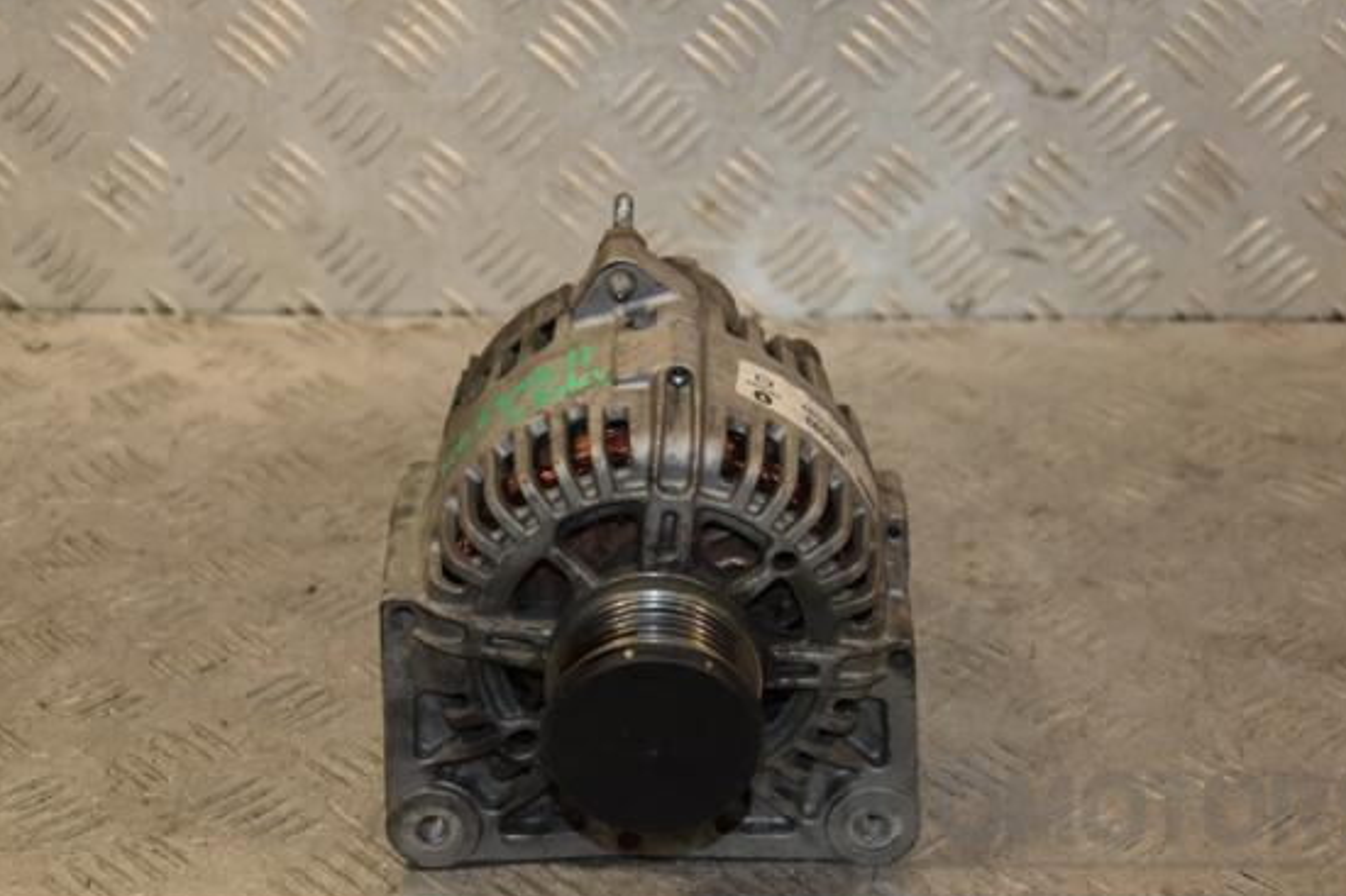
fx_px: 2749
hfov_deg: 27.5
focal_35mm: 74
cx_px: 706
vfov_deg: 18.5
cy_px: 483
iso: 800
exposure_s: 1/200
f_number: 4.8
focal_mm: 45
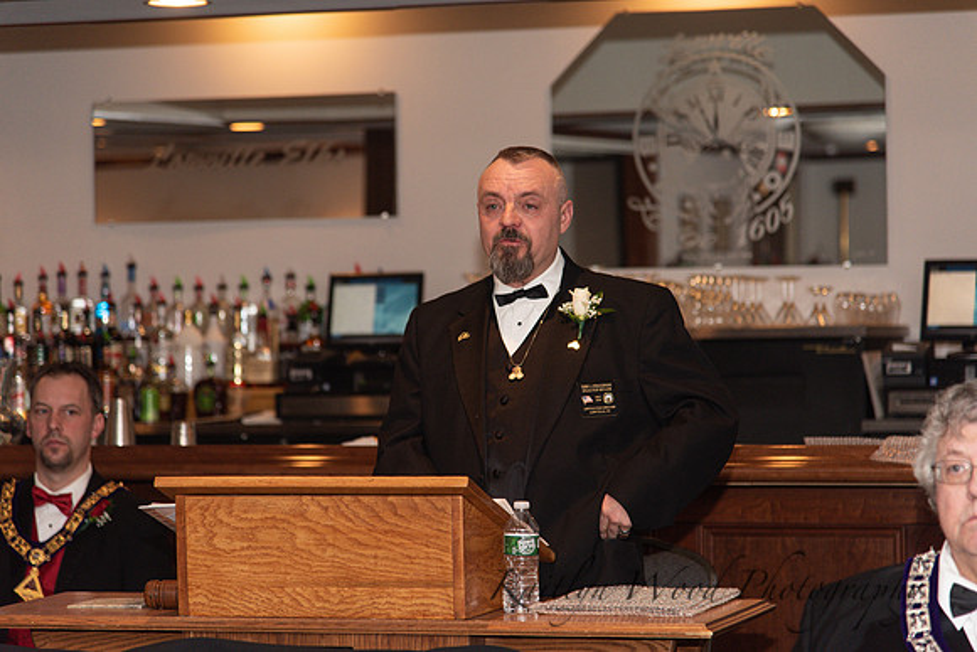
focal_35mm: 120
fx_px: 3257
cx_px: 488
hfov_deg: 17.1
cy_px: 326
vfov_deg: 11.4
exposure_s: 1/200
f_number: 4
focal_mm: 120
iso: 800
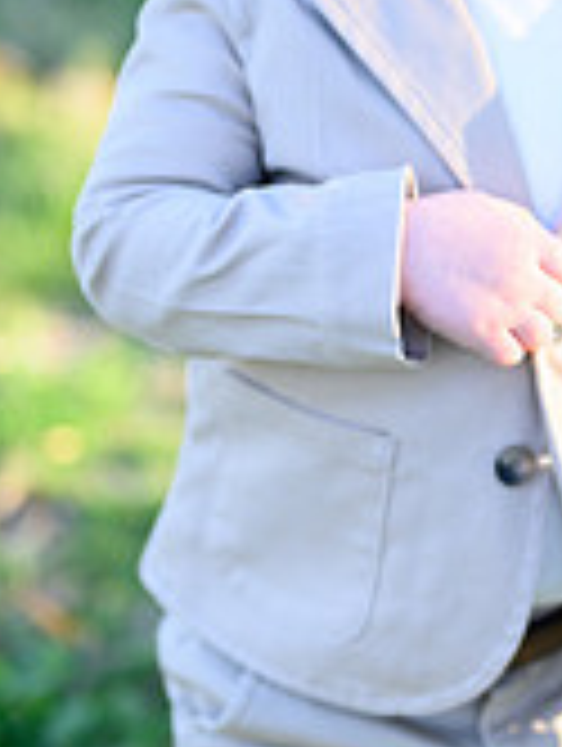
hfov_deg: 11.4
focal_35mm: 130
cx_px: 348
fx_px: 2807
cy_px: 342
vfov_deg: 15.1
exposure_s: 1/800
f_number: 2
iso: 320
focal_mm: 50
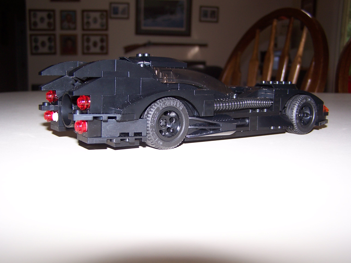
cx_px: 176
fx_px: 385
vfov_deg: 37.7
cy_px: 132
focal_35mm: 38
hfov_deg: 49.0
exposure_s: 1/60
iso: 80
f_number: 2.8
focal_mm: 6.3
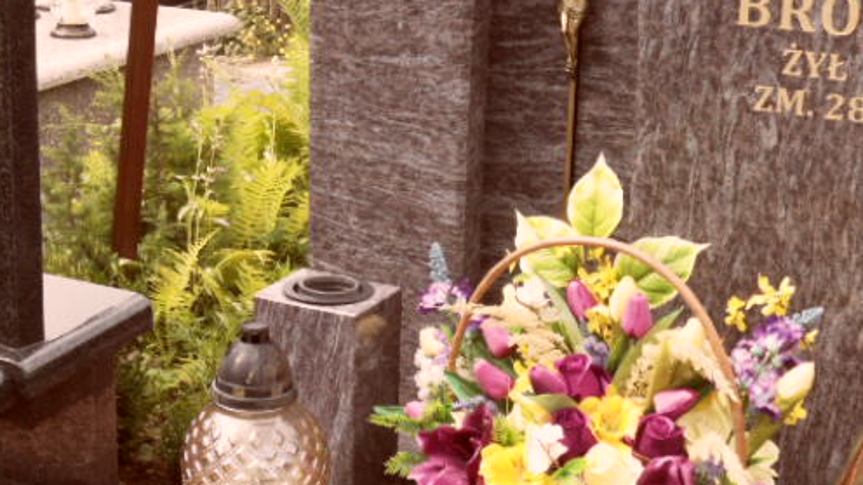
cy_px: 176
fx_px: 1648
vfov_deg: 16.7
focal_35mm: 72
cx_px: 327
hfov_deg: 29.2
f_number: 3.4
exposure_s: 1/250
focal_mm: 5.3
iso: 80
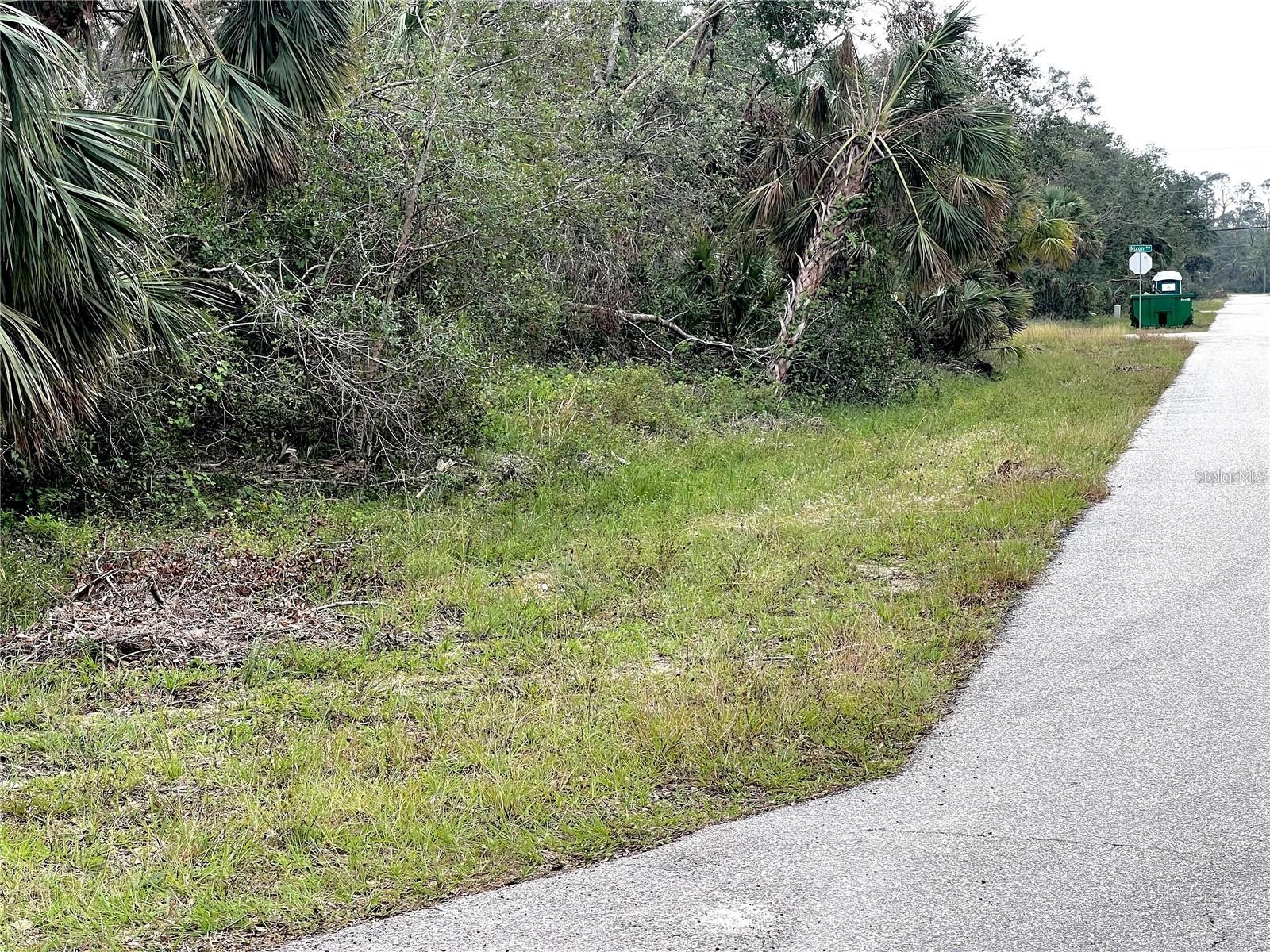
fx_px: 2825
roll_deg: +0.8
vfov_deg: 19.1
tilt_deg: -3.4
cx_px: 635
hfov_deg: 25.3
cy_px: 476
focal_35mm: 77
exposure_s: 1/279
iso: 32
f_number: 2.8
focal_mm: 9
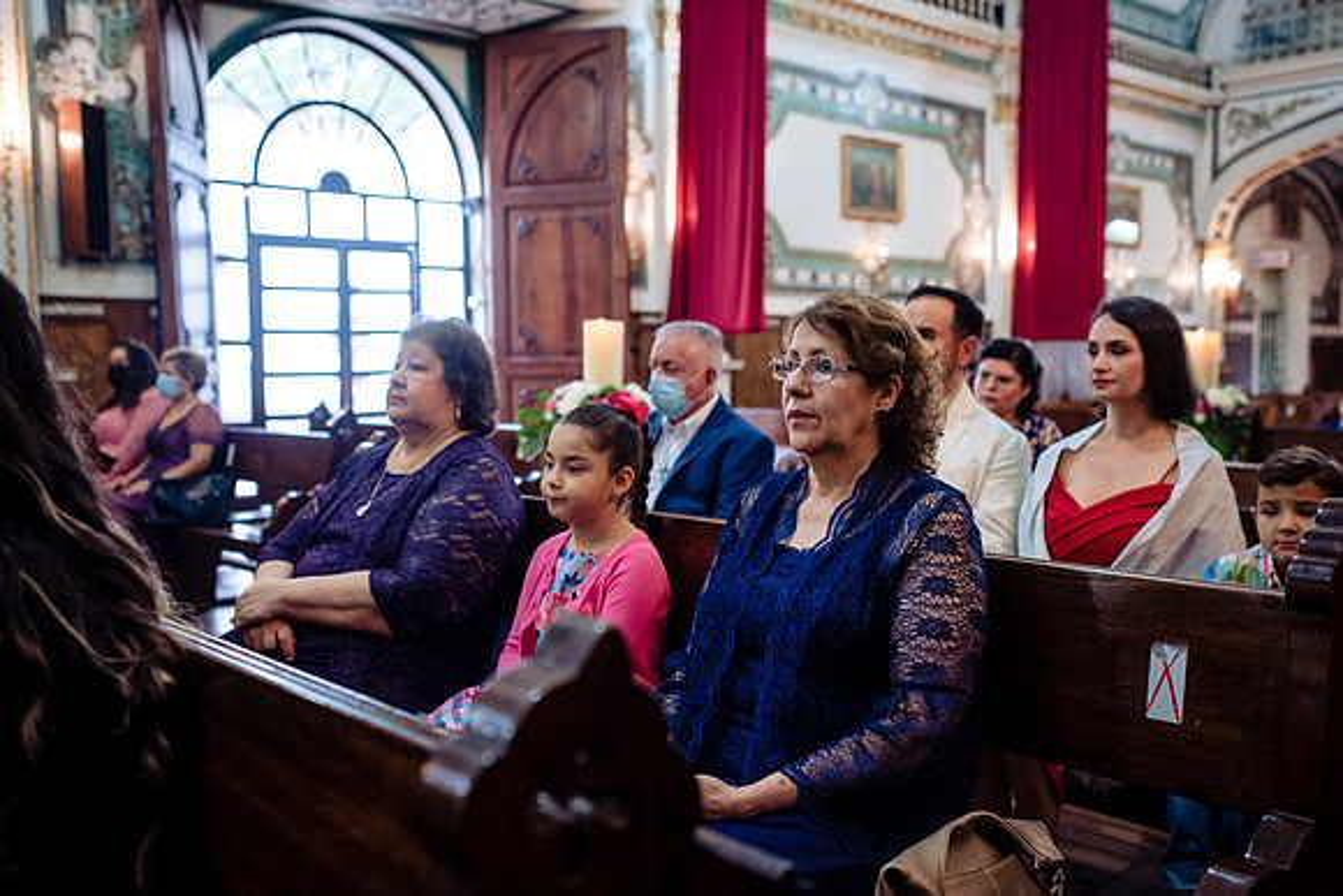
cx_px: 672
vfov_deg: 37.9
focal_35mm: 35
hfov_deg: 54.4
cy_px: 448
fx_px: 1306
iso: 1600
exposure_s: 1/80
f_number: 3.2
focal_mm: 35
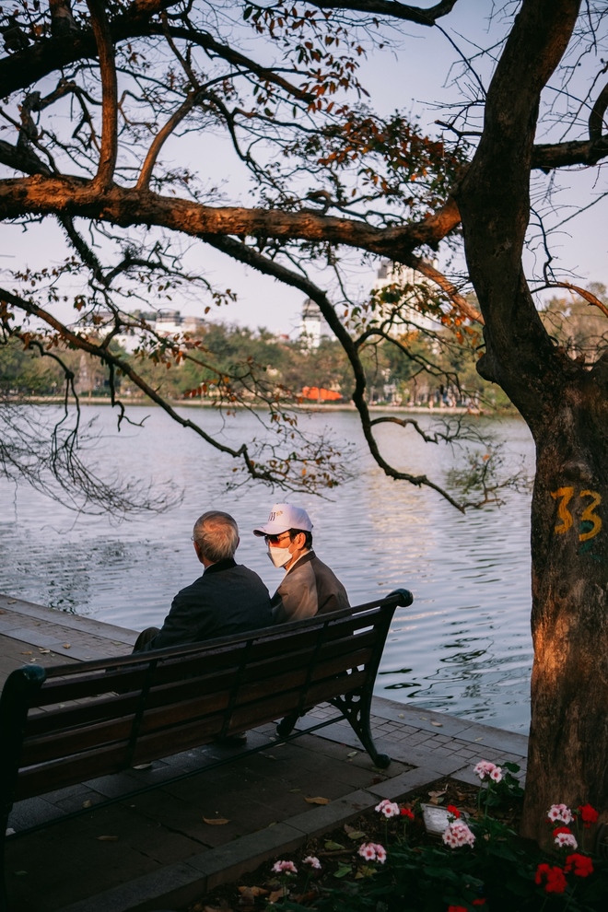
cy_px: 456
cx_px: 304
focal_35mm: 35
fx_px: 887
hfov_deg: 37.9
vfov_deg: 54.4
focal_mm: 23
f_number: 1.4
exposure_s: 1/5000
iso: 200
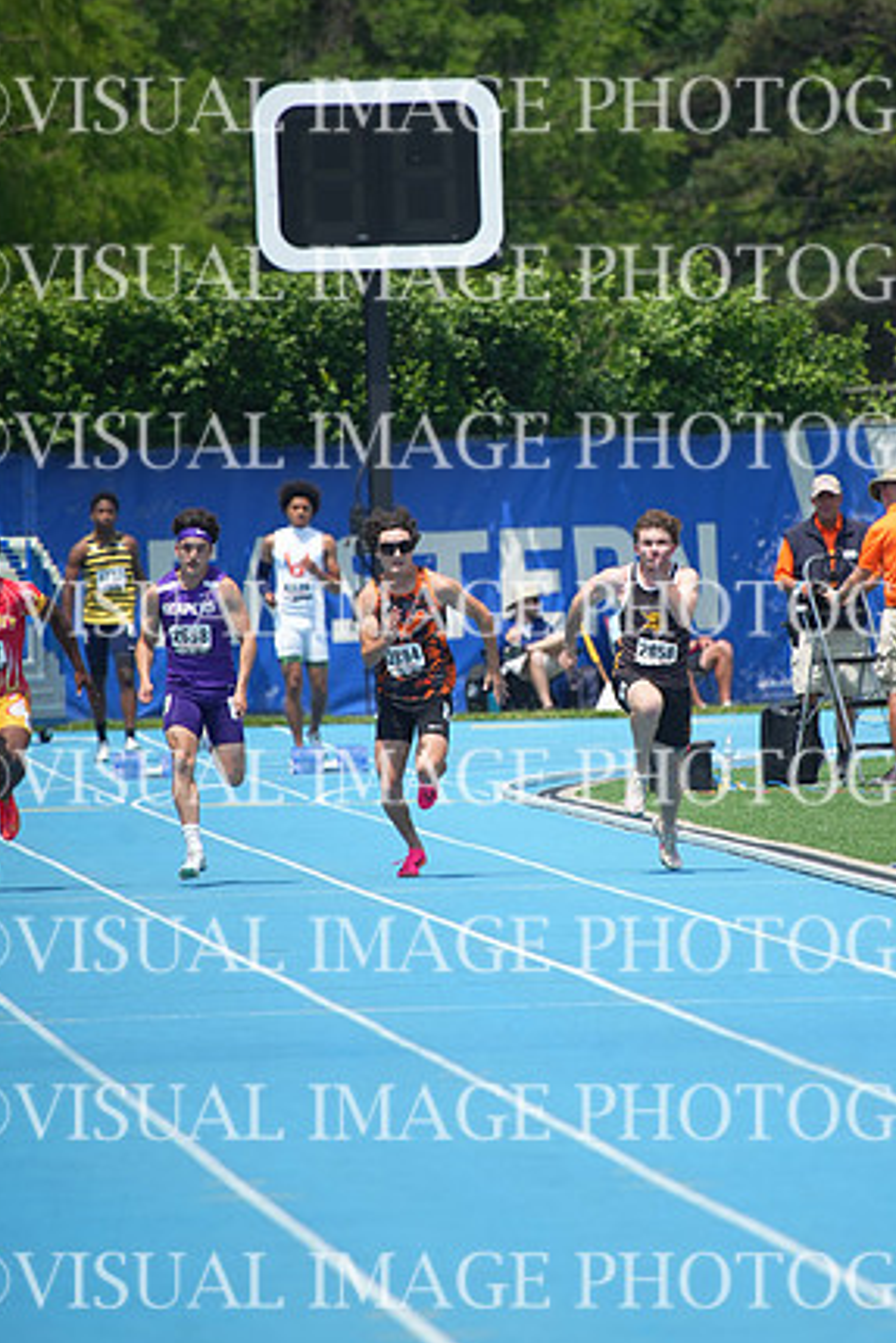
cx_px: 554
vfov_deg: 3.8
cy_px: 525
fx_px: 20105
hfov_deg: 2.6
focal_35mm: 539
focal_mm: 400
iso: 400
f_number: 5.6
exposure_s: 1/1600
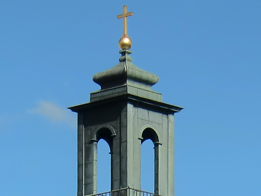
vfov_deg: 5.1
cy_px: 393
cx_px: 207
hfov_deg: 6.9
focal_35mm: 286
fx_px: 2157
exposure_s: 1/800
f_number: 4.4
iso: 64
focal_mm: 11.6
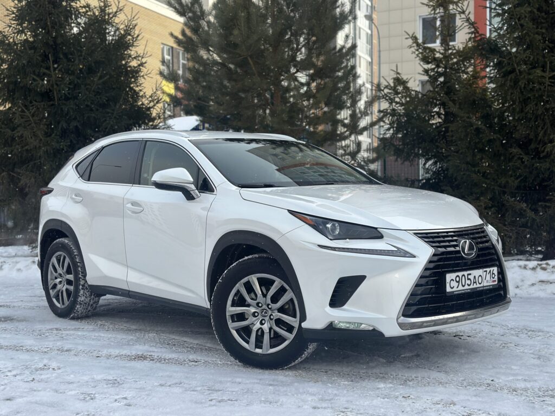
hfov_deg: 39.7
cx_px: 278
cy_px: 208
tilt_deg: -0.1
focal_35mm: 48
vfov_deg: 30.3
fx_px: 770
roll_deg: +1.5
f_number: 1.78
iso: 80
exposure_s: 1/4566
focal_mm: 6.86
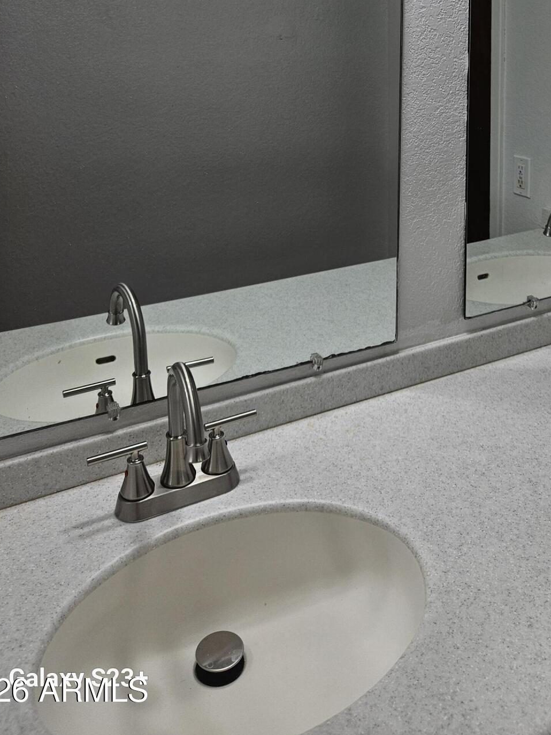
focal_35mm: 36
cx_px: 386
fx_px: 764
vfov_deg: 49.0
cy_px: 168
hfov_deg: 39.0
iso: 50
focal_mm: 5.4
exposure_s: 1/120
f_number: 1.8
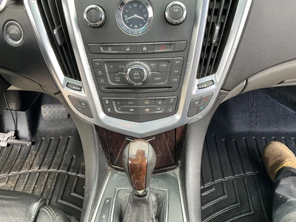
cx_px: 148
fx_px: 248
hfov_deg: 61.7
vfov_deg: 48.2
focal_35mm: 29
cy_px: 111
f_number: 1.8
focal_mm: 3
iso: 64
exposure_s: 1/122
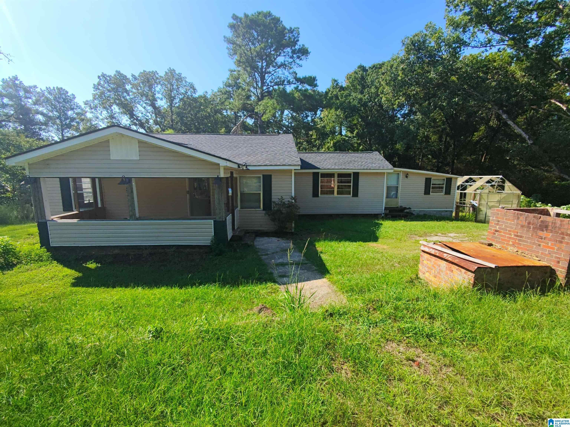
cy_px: 214
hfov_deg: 94.5
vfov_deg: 78.1
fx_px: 263
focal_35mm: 16
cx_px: 285
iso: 102
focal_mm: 16
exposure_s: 1/1090
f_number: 2.55
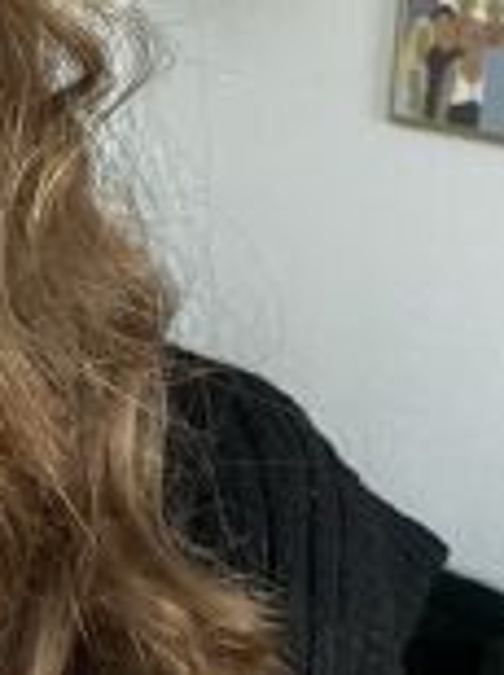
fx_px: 2278
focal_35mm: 117
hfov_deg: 11.6
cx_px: -443
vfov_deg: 16.8
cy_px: 158
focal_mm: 2.71
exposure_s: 1/60
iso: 200
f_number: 2.2
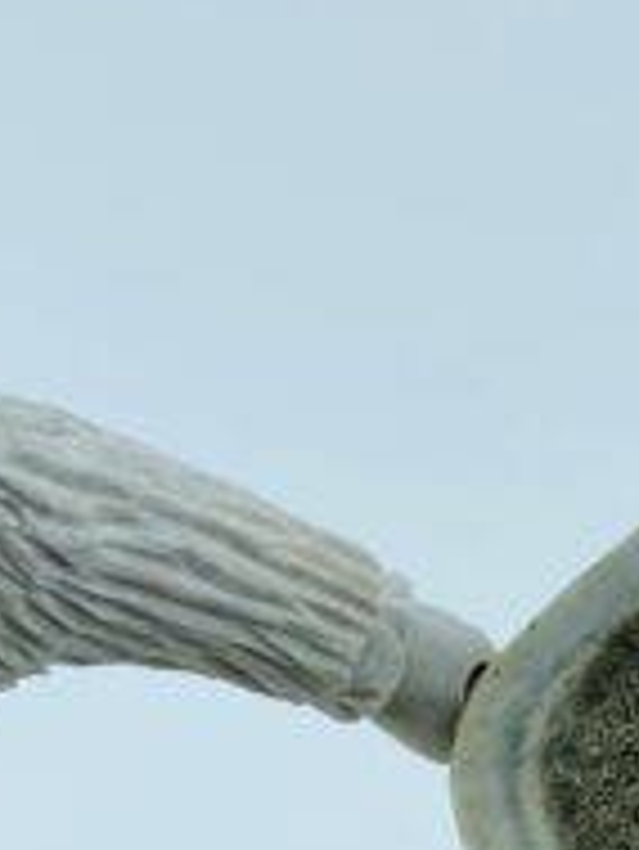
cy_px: 881
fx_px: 2704
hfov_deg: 13.3
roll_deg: -0.4
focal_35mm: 110
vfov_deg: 17.4
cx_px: -18
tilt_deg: -43.0
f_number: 1.8
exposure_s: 1/957
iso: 32
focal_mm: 4.25
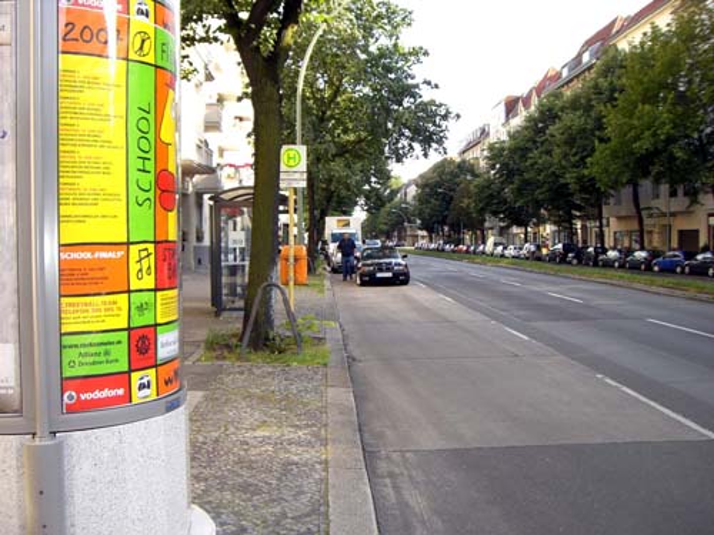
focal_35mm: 38
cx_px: 357
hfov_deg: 49.0
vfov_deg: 37.7
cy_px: 268
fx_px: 784
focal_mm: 6.2
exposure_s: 1/200
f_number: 2.7
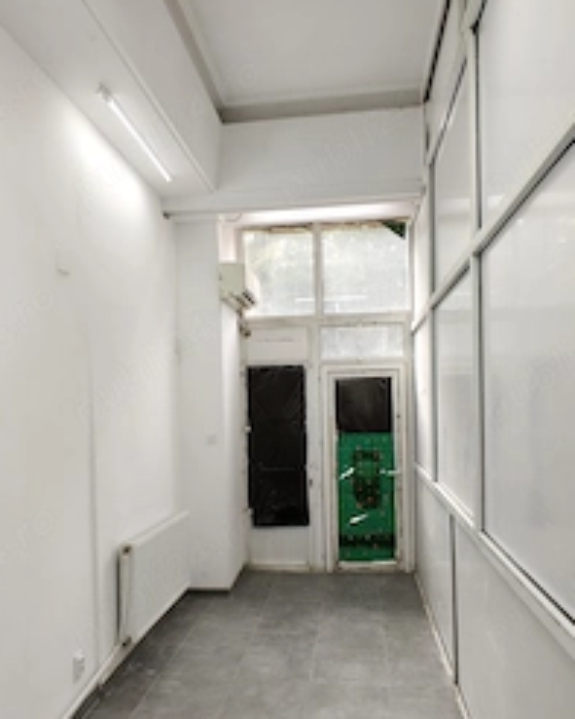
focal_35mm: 27
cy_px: 403
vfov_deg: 63.8
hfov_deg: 53.2
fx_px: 574
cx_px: 269
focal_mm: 2.57
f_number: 2.4
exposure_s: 1/100
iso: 80
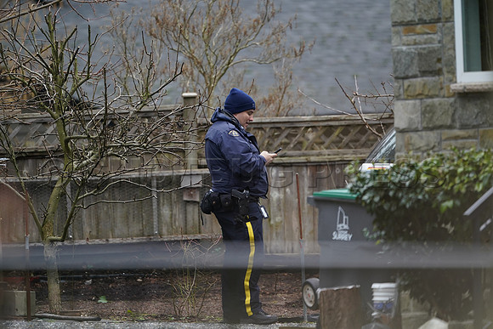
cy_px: 164
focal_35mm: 840
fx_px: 11505
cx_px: 246
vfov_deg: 1.6
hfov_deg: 2.5
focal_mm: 840
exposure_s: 1/250
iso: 1250
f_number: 5.6
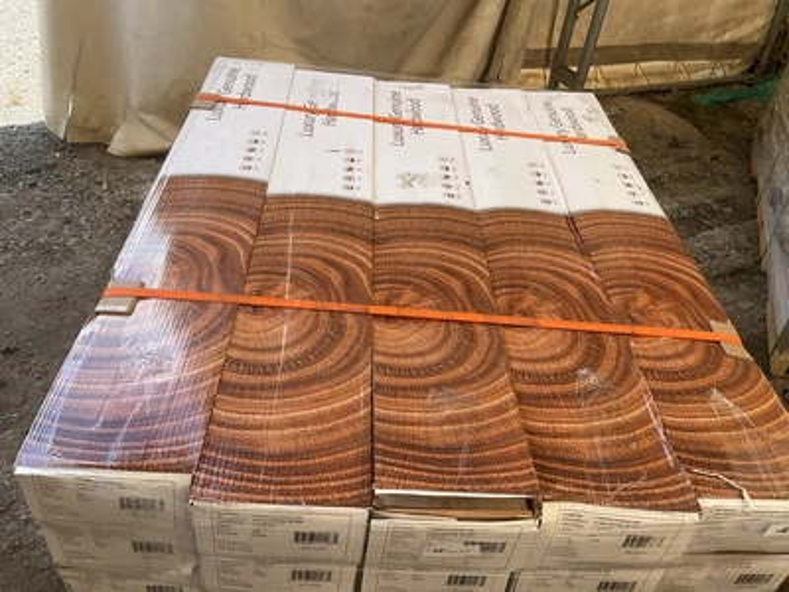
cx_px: 394
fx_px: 661
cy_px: 296
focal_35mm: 29
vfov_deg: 48.2
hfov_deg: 61.7
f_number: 1.8
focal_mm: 3
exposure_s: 1/340
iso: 25
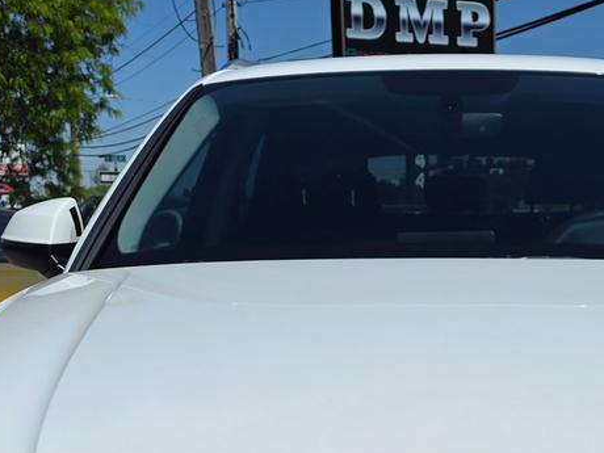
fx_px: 1117
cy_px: 616
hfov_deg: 29.8
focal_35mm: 64
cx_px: 448
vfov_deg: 20.6
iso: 25
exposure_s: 1/3891
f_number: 1.7
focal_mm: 6.3
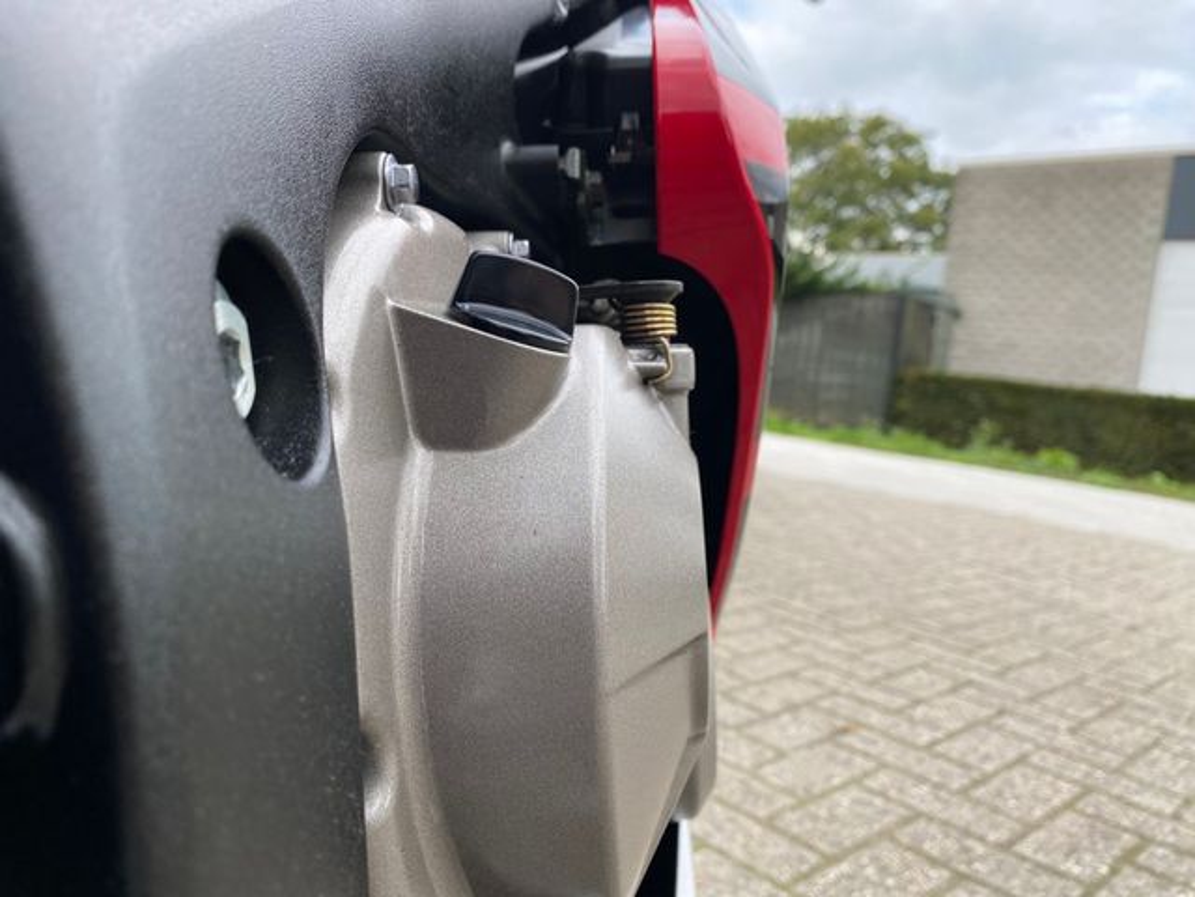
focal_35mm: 26
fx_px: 898
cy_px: 448
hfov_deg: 67.3
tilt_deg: -5.6
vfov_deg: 53.1
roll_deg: -6.1
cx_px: 598
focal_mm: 4.25
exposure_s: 1/374
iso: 32
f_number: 1.8
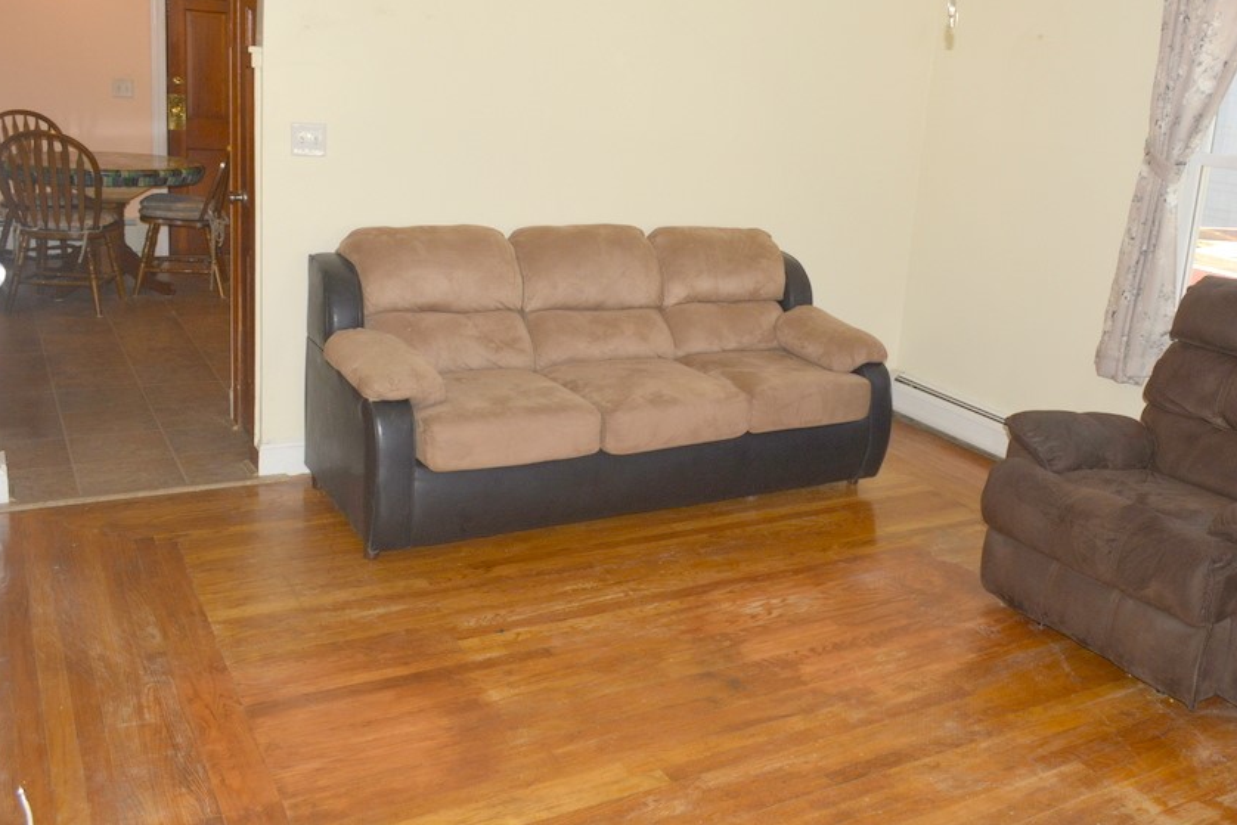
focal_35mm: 33
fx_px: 1134
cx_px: 741
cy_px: 327
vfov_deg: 39.8
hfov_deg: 56.8
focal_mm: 18
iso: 200
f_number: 5.6
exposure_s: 1/125
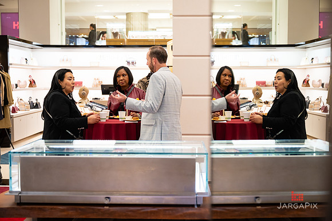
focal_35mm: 44
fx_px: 408
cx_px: 166
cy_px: 110
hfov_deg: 44.3
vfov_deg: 30.3
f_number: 3.2
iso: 1000
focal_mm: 44
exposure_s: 1/160
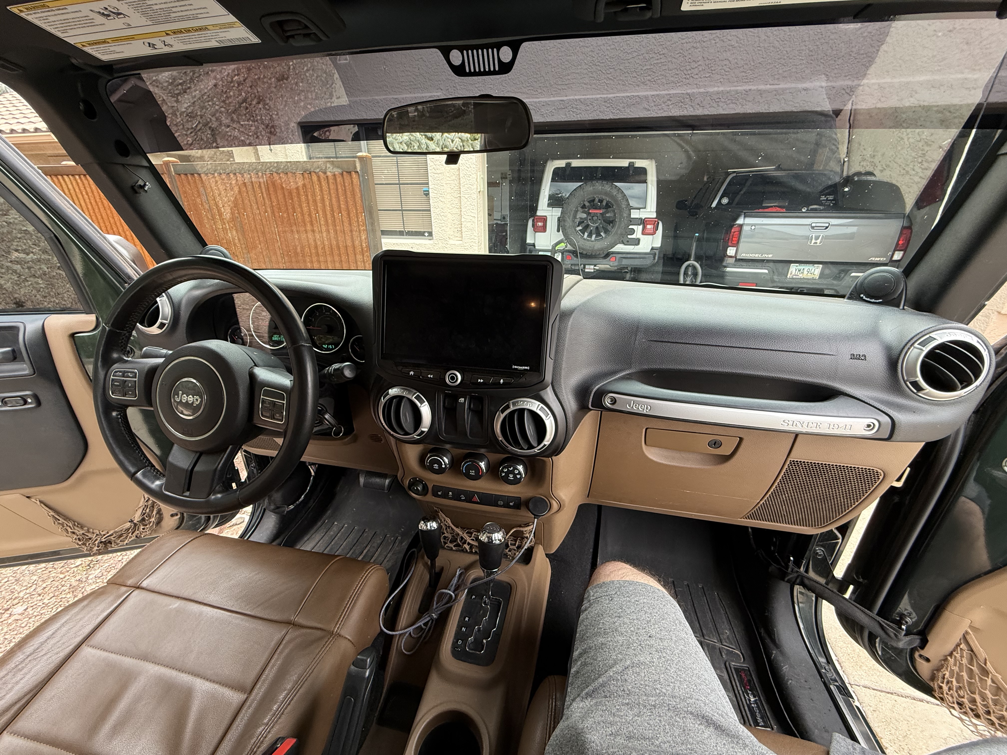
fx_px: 407
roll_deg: -0.1
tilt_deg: -25.0
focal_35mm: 14
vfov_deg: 85.7
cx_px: 504
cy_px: 378
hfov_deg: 102.1
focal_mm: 2.22
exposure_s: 1/99
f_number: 2.2
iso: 200
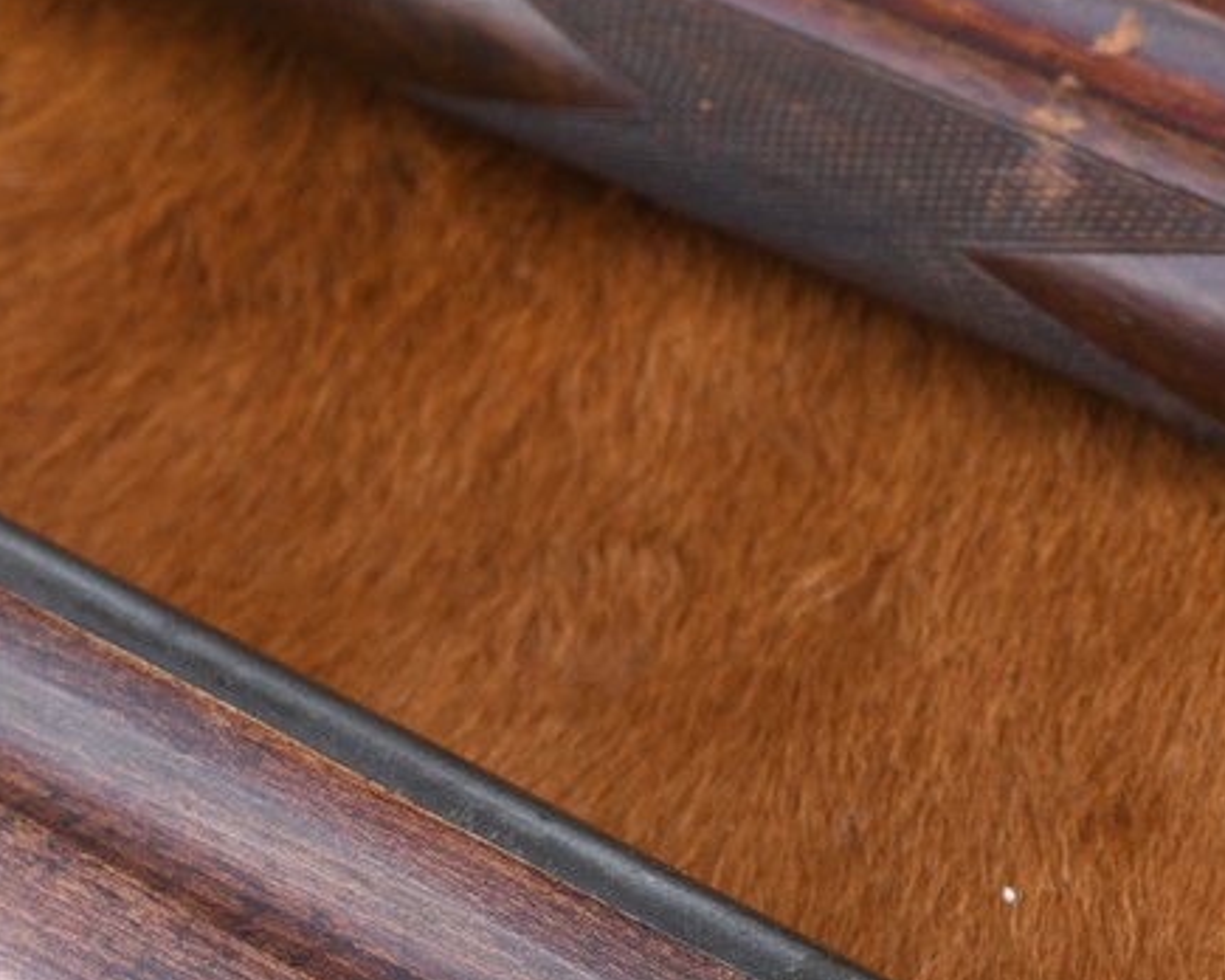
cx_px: 1647
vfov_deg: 10.2
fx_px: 5475
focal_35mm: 151
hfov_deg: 12.3
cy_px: 917
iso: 900
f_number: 8
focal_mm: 50
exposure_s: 1/125
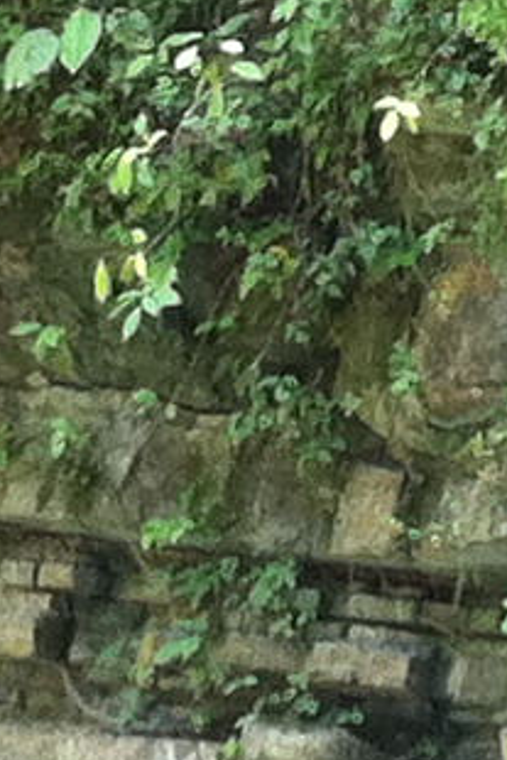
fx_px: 6414
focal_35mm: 304
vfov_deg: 6.7
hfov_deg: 4.5
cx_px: 490
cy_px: -422
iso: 100
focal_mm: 3.85
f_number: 2.8
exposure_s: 1/15
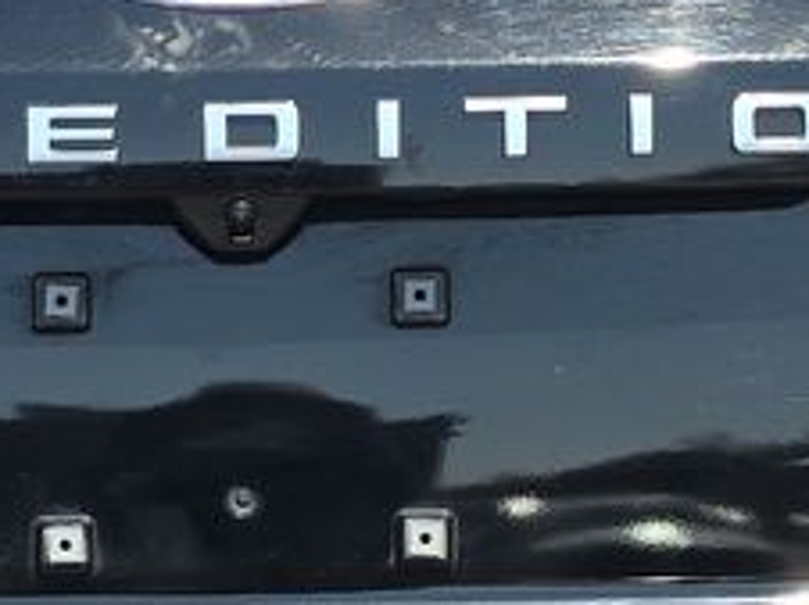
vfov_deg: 9.1
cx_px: 268
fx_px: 3805
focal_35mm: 163
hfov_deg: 12.1
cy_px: 301
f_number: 1.4
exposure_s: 1/502
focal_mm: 6.5
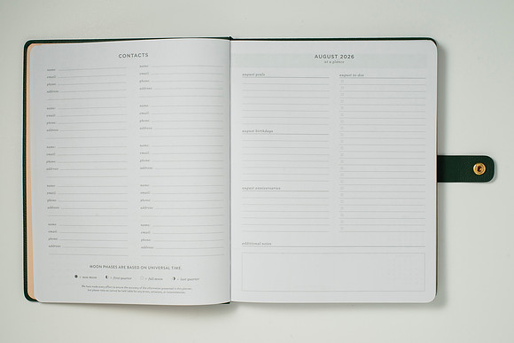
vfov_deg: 22.4
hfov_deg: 33.1
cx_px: 237
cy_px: 182
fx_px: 866
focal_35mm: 61
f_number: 10
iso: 200
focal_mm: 50
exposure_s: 1/200
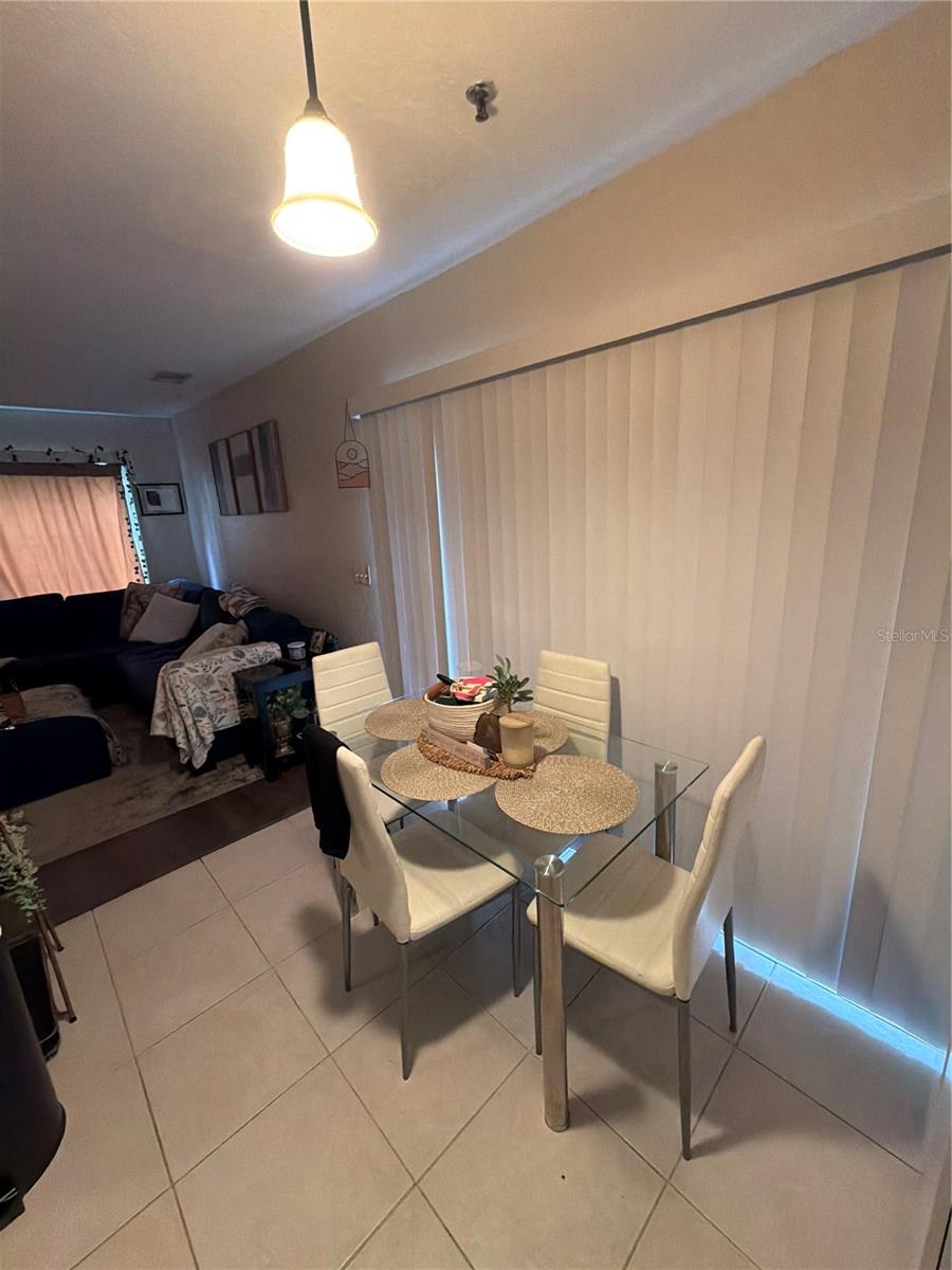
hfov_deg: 85.7
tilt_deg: -13.9
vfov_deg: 102.1
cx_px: 476
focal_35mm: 14
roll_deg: +2.3
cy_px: 635
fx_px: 513
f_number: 2.2
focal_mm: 2.22
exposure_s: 1/60
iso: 800
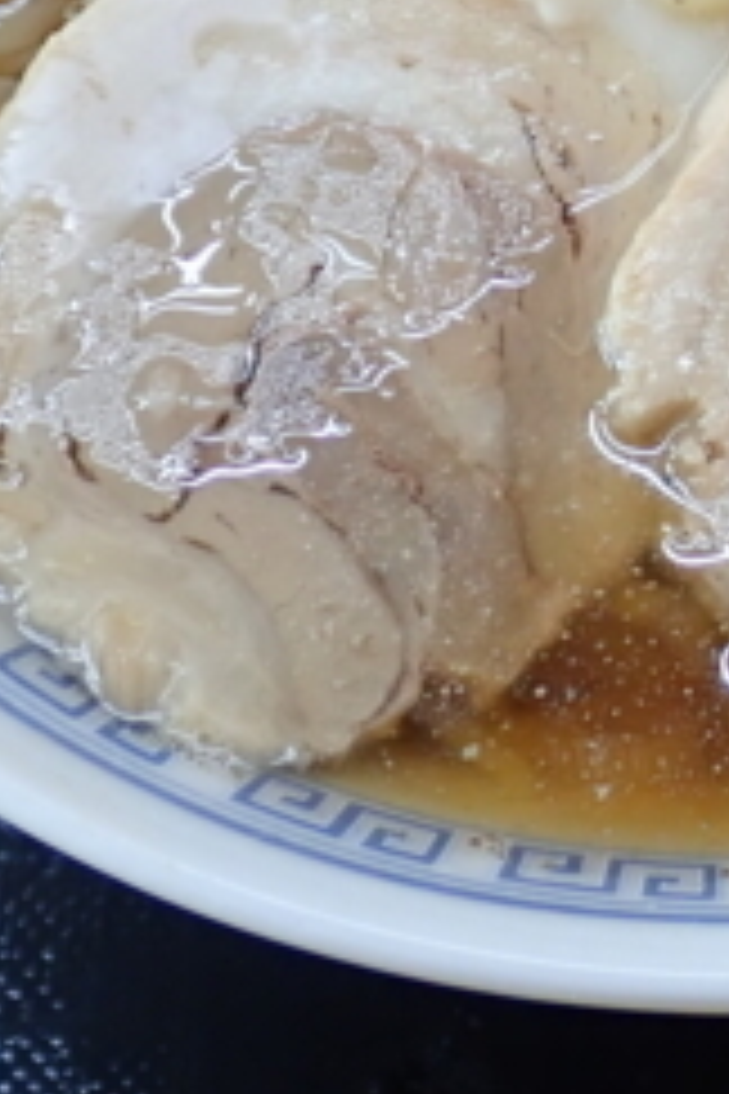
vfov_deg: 16.5
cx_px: 900
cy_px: -108
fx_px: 3645
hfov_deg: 11.2
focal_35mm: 120
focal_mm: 6.42
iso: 200
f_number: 2.6
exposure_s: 1/30
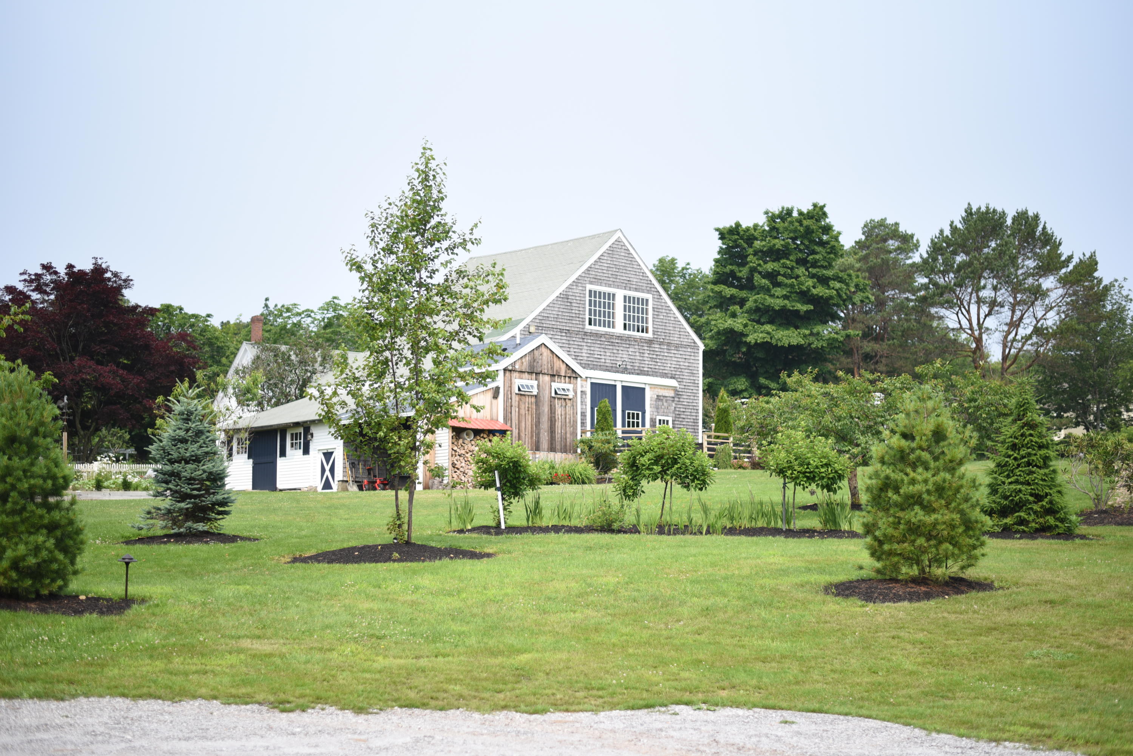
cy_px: 378
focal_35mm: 50
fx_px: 1574
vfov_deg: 27.0
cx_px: 566
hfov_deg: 39.6
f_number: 1.8
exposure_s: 1/2500
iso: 100
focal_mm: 50
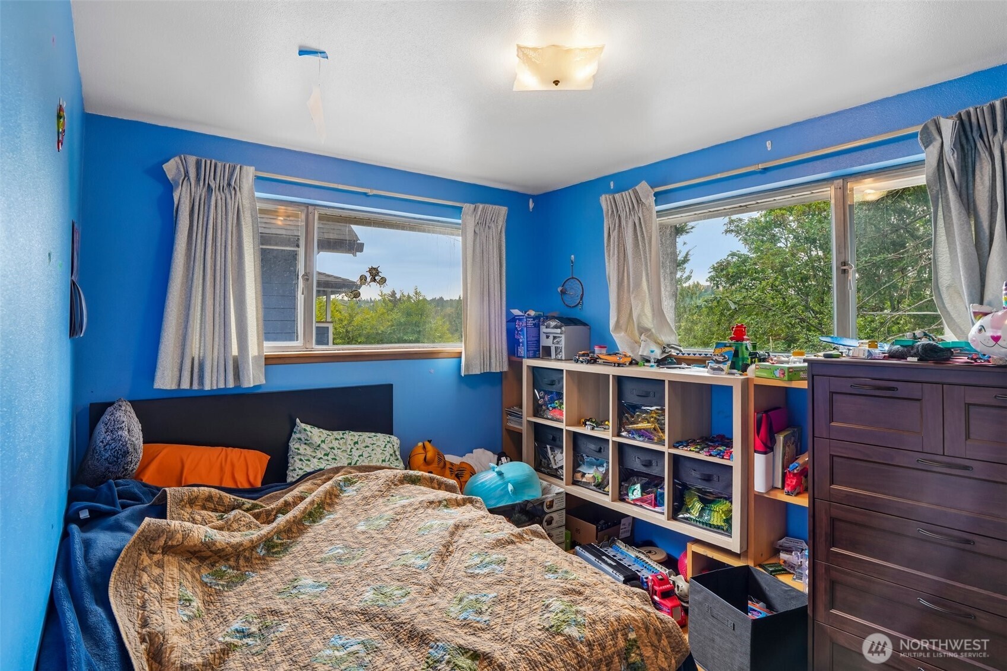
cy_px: 336
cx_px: 504
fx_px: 447
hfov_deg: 96.7
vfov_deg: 73.7
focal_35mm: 16
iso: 400
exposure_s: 1/50
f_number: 8
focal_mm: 16
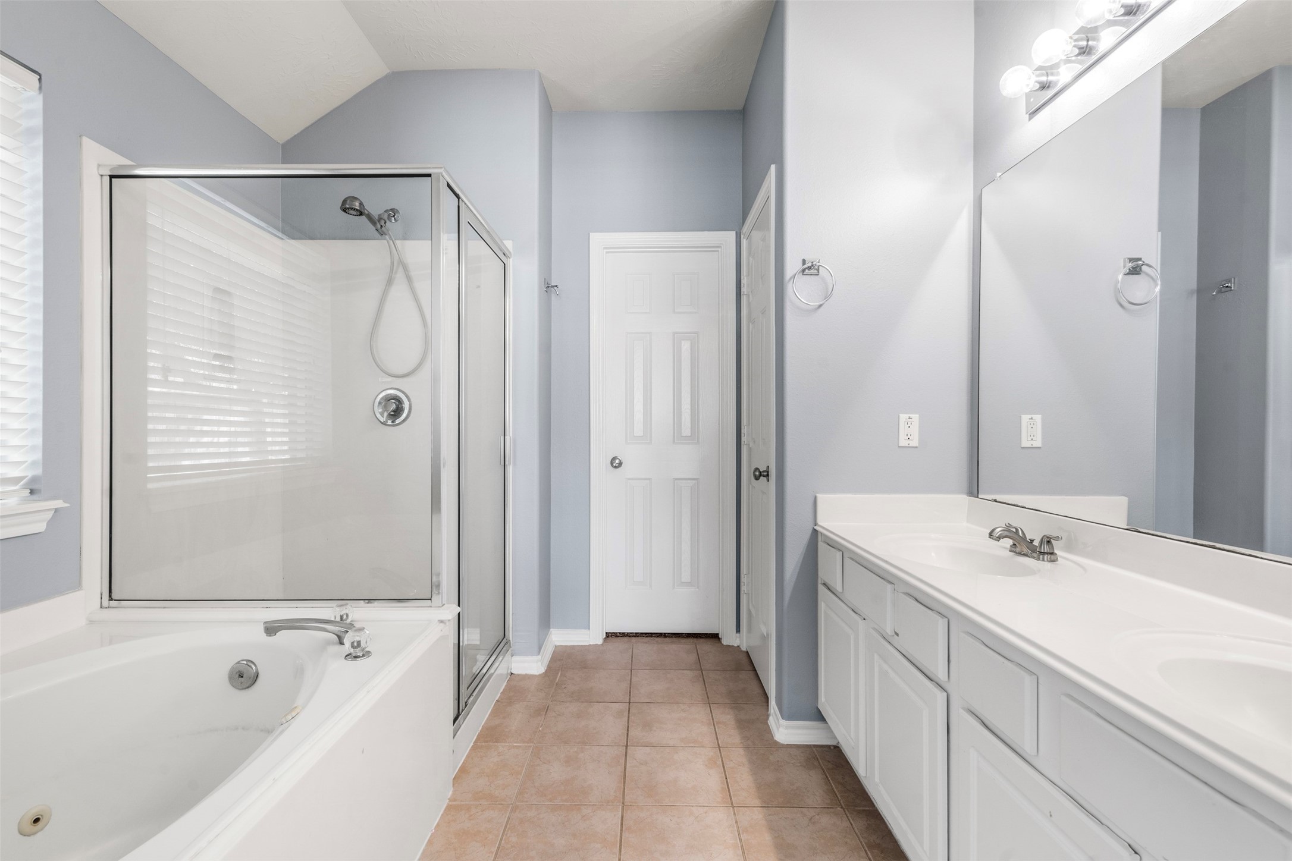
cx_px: 646
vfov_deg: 73.7
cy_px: 430
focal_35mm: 16
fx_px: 574
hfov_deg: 96.7
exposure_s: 1/5
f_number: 9
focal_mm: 16
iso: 250
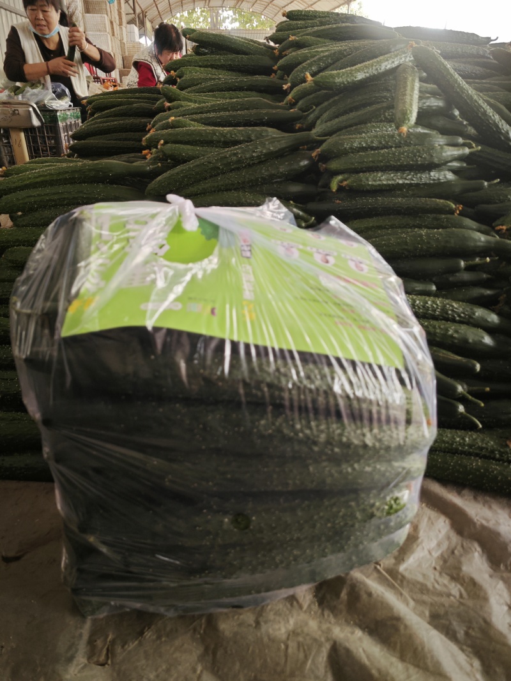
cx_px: 256
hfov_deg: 58.9
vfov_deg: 73.9
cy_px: 340
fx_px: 453
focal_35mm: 23
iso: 100
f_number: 1.8
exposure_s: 1/100
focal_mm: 5.43
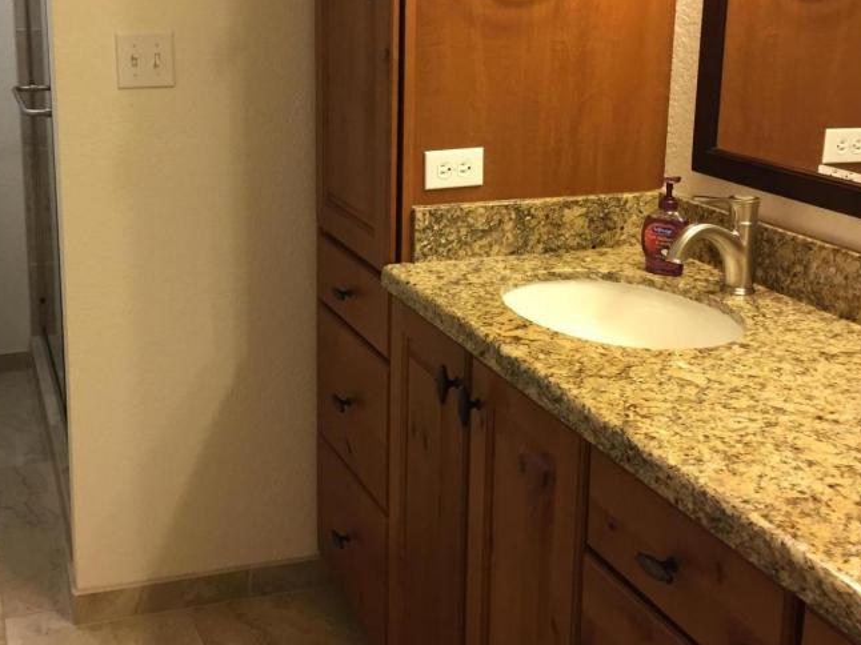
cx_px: 325
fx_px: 1144
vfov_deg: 31.2
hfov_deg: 41.0
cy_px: 208
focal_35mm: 46
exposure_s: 1/30
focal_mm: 4.15
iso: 80
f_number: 2.2
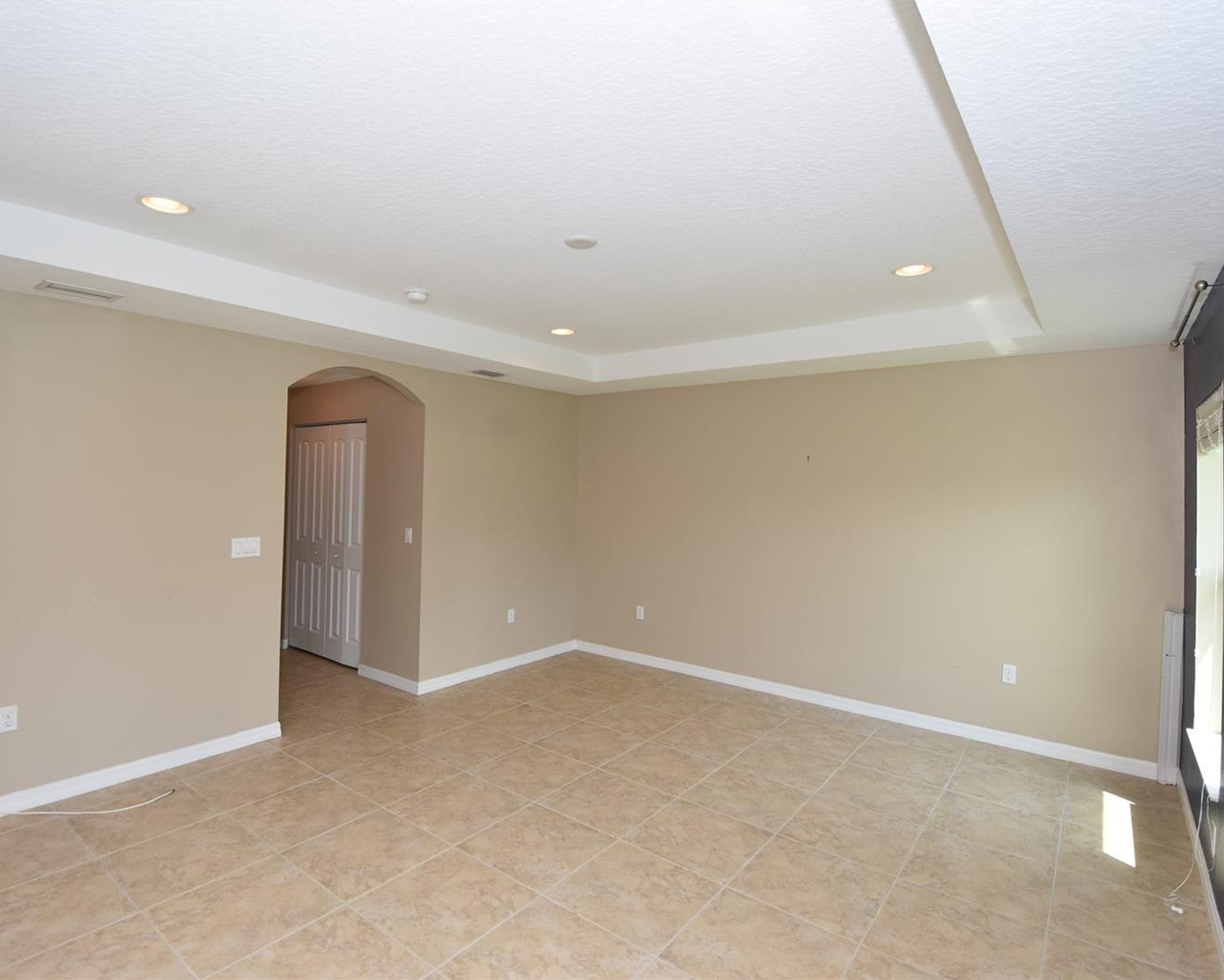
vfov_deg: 77.0
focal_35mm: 17
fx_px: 616
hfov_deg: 89.6
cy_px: 488
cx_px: 586
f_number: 4.5
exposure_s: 1/80
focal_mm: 10
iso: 200
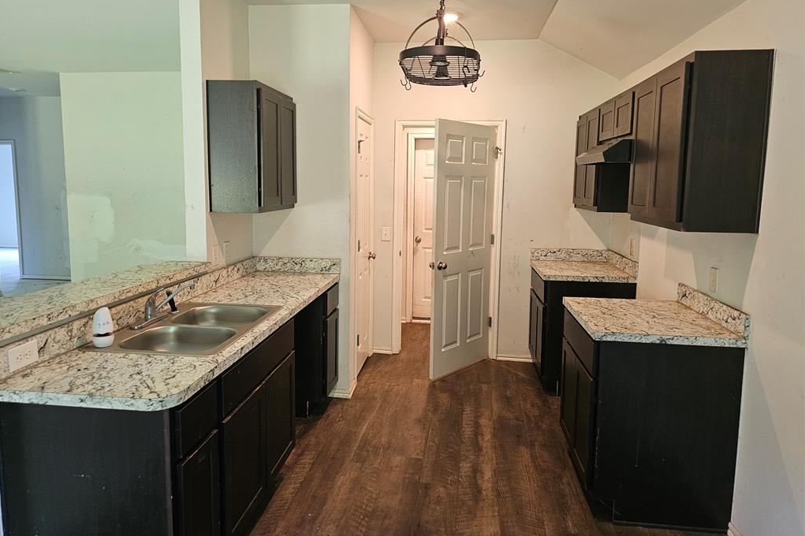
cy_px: 236
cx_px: 402
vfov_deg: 53.0
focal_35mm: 24
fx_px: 536
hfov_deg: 73.8
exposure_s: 1/120
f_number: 1.7
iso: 400
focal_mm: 6.3
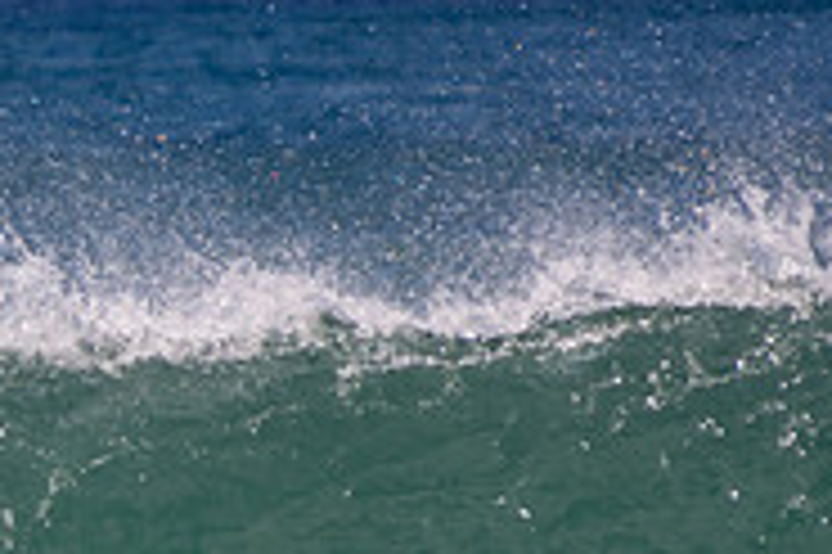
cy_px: 790
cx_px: -139
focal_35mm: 1319
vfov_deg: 1.0
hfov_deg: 1.6
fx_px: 30456
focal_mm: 280
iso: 180
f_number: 5.6
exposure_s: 1/1250
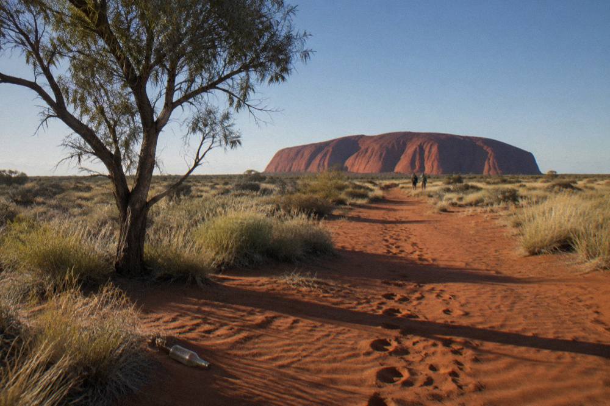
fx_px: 474
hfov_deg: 65.5
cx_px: 305
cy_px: 203
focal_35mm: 28
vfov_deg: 46.4
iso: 200
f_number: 11
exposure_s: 1/80
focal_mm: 28
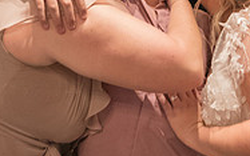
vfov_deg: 11.6
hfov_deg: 18.5
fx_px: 763
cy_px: 23
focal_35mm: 112
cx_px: 166
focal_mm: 32
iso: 6400
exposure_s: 1/50
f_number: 6.3
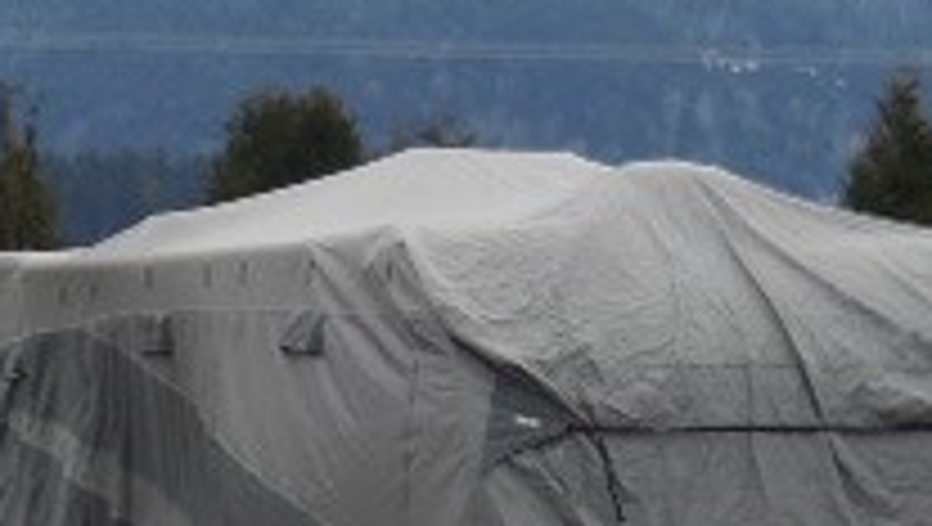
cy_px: -499
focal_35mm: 488
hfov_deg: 4.4
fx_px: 12074
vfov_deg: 2.5
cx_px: -275
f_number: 5.1
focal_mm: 25.8
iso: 125
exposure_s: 1/160
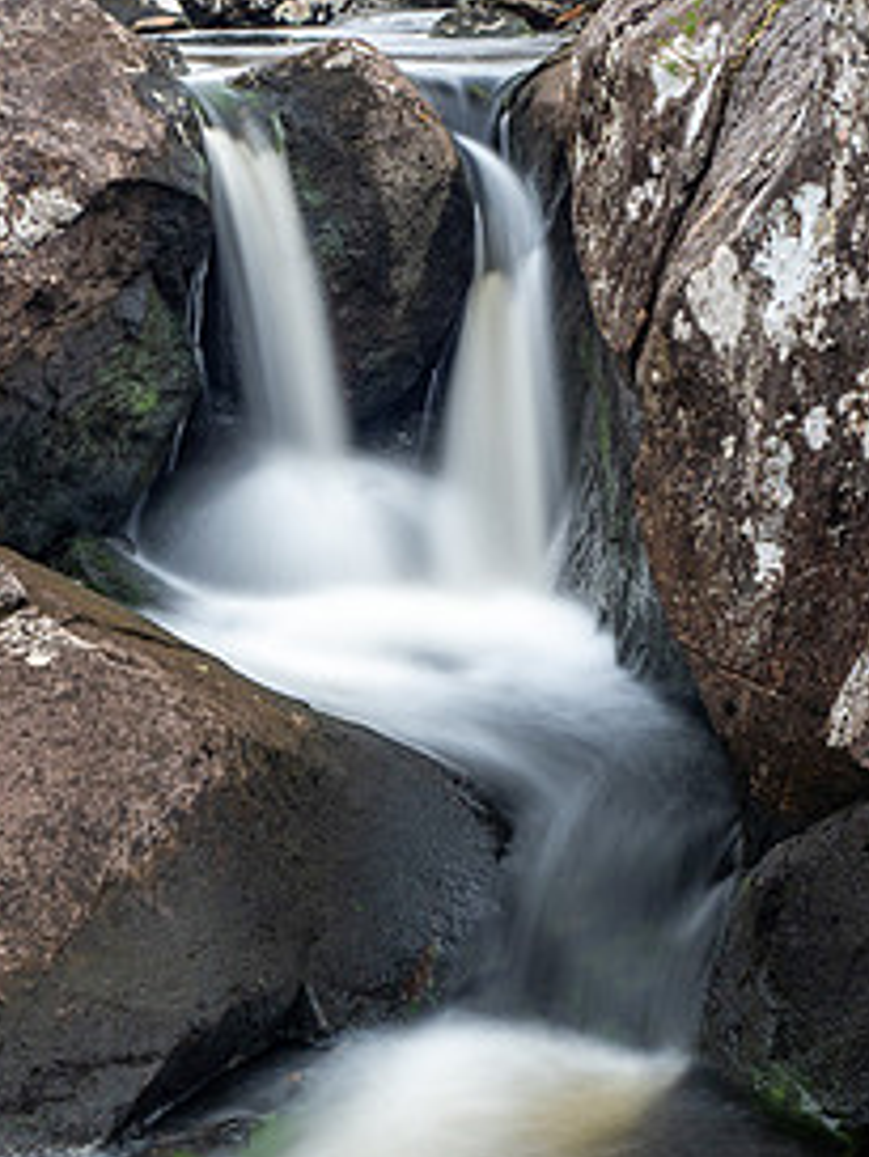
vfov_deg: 19.8
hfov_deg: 14.9
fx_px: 3311
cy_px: 712
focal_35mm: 99
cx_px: 212
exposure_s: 8
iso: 200
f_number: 7.1
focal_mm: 30
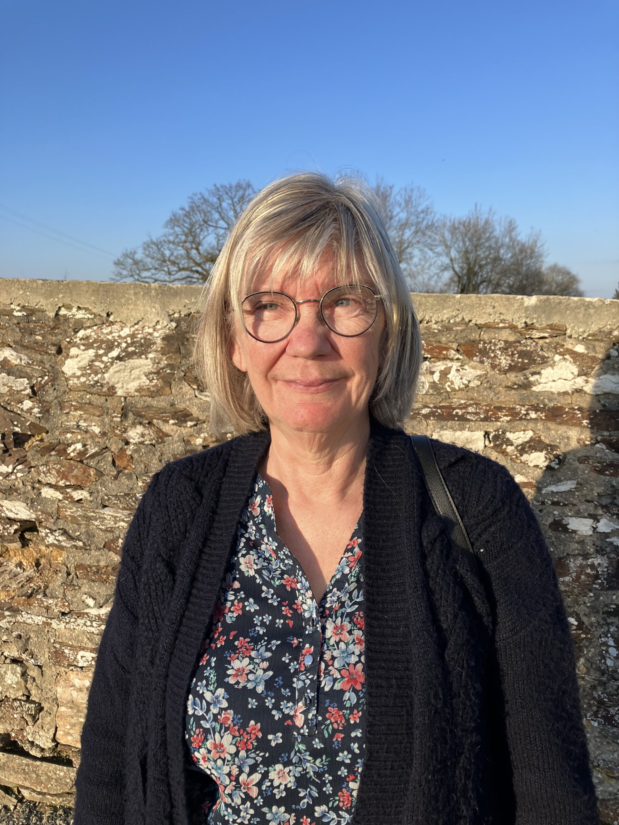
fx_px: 668
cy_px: 412
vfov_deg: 63.4
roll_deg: -0.7
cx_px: 310
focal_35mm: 28
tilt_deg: -7.0
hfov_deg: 49.7
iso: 32
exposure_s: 1/1104
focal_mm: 3.99
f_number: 1.8
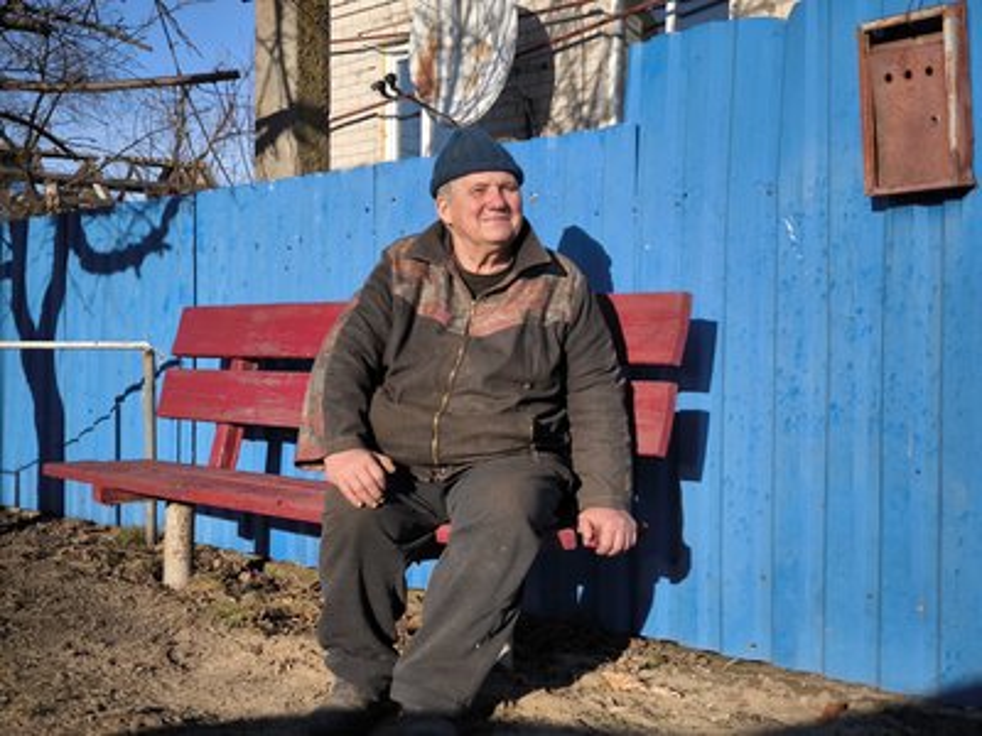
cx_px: 491
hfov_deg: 38.2
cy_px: 368
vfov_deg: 29.1
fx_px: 1418
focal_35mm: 50
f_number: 1.9
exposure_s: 1/1032
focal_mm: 7.1
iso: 50
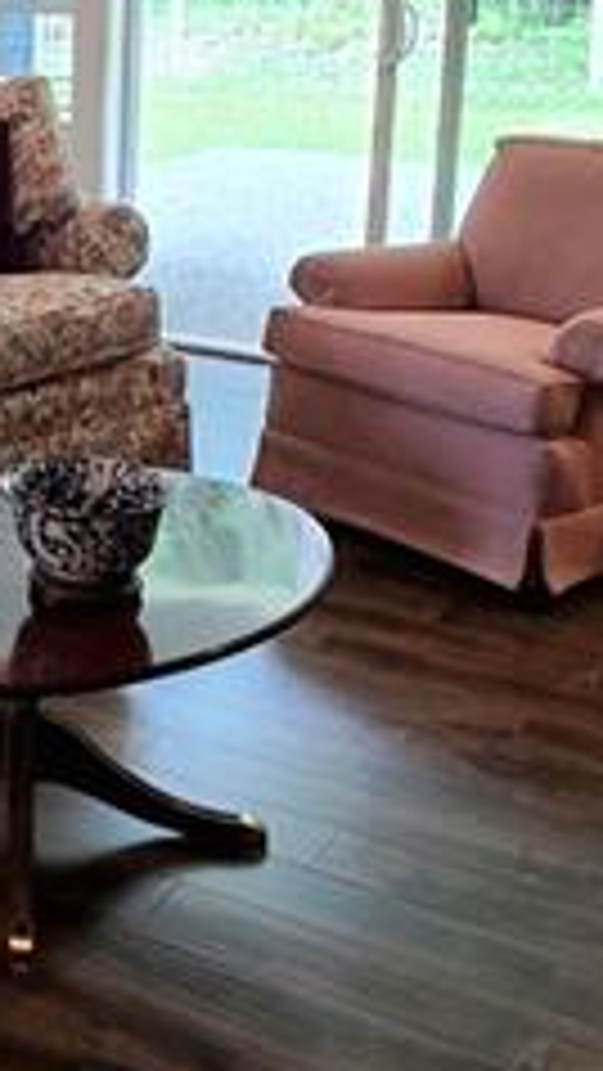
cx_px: -315
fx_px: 1733
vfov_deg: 33.4
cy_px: 220
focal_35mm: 61
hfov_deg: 17.6
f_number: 1.9
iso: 200
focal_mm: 2.2
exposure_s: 1/60.2
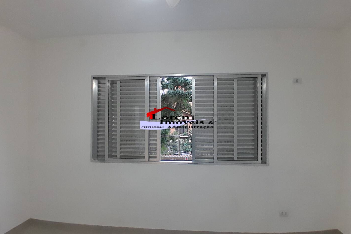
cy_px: 118
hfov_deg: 90.0
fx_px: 176
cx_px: 177
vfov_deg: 67.4
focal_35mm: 18
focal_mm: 1.46
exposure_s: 1/40
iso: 125
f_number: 2.2
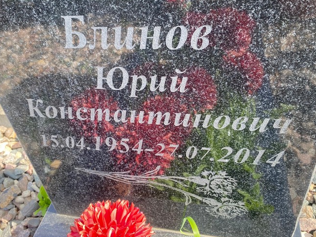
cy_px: 105
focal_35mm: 32
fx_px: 292
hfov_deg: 56.8
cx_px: 158
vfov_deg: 44.1
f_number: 1.8
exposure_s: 1/279
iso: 32
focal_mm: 4.25
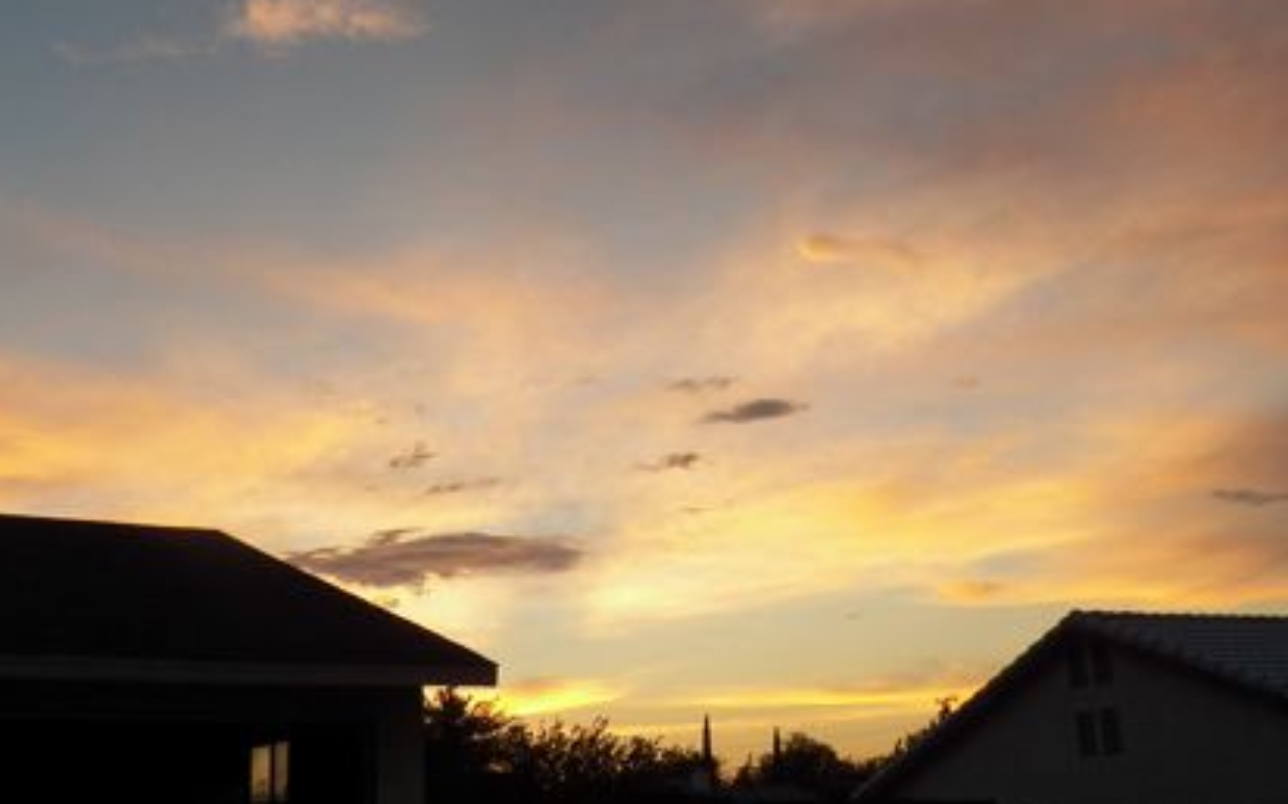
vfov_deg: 27.7
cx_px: 639
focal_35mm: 46
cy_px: 224
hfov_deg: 43.5
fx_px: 1614
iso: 125
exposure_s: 1/160
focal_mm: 4.9
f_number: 3.6
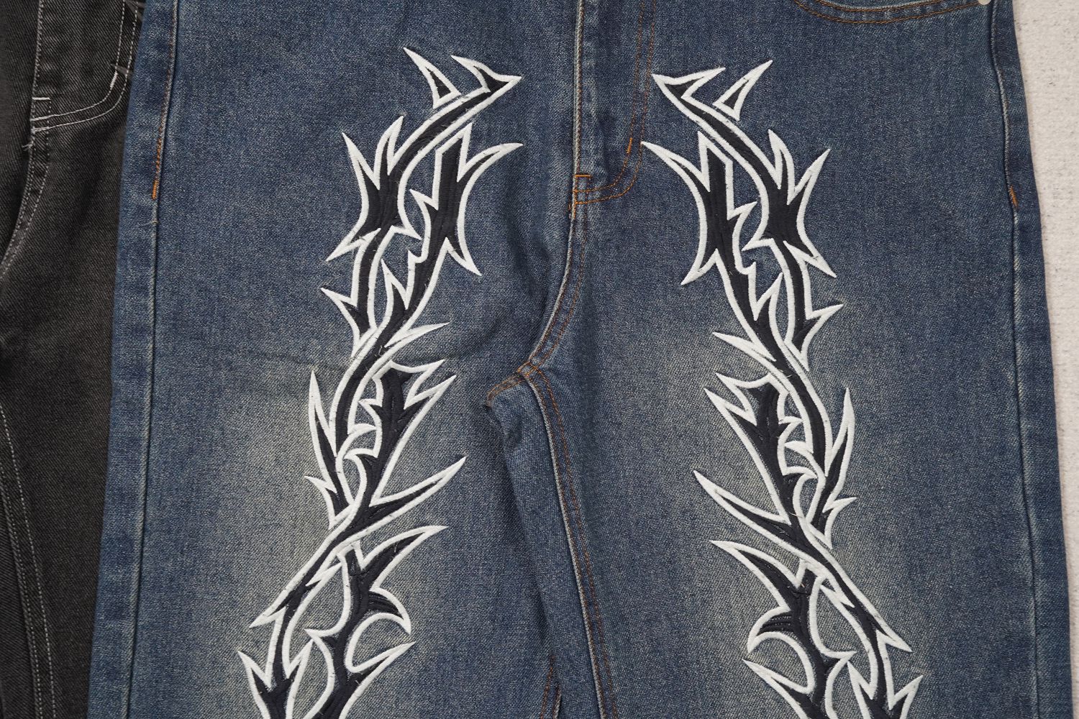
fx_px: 1049
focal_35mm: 35
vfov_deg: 37.9
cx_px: 540
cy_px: 360
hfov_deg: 54.4
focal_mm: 35
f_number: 10
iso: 1600
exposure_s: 1/100
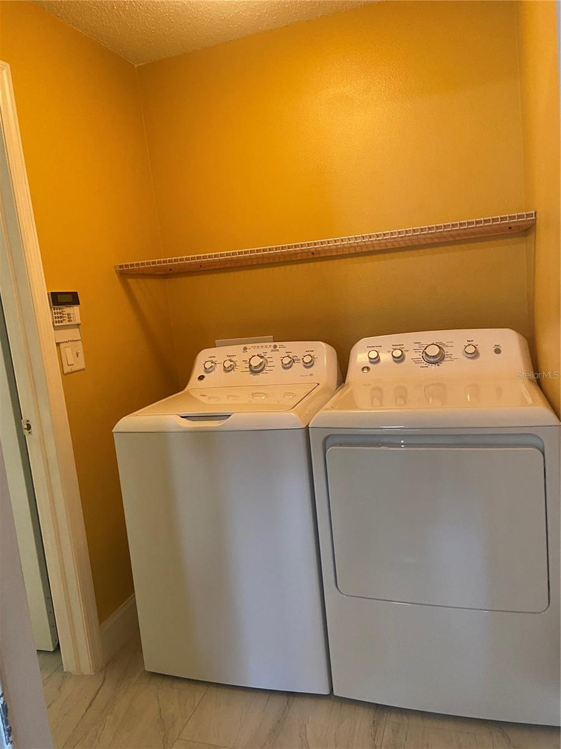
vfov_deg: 67.3
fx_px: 562
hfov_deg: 53.1
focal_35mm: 26
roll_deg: +5.9
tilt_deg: -8.9
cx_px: 280
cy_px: 374
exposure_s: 1/60
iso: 250
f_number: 1.8
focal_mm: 4.25
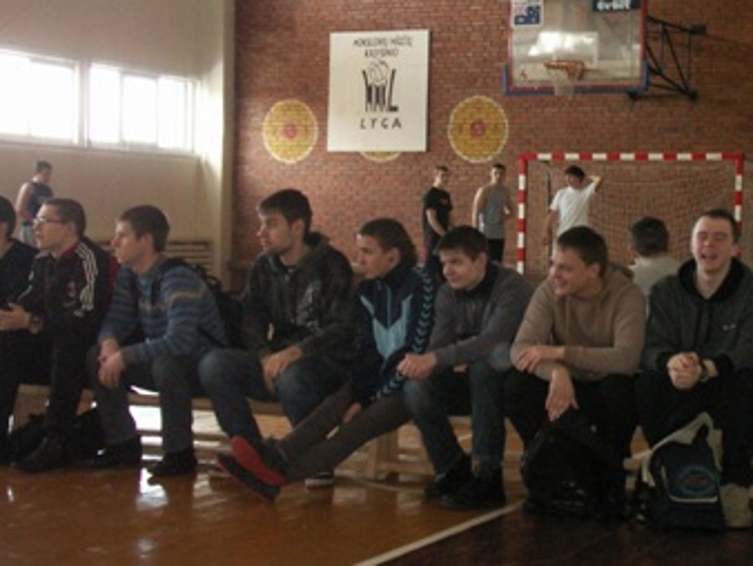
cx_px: 673
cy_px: 234
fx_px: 1524
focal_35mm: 70
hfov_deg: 26.8
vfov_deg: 21.0
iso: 160
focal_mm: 7.7
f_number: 3.5
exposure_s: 1/40
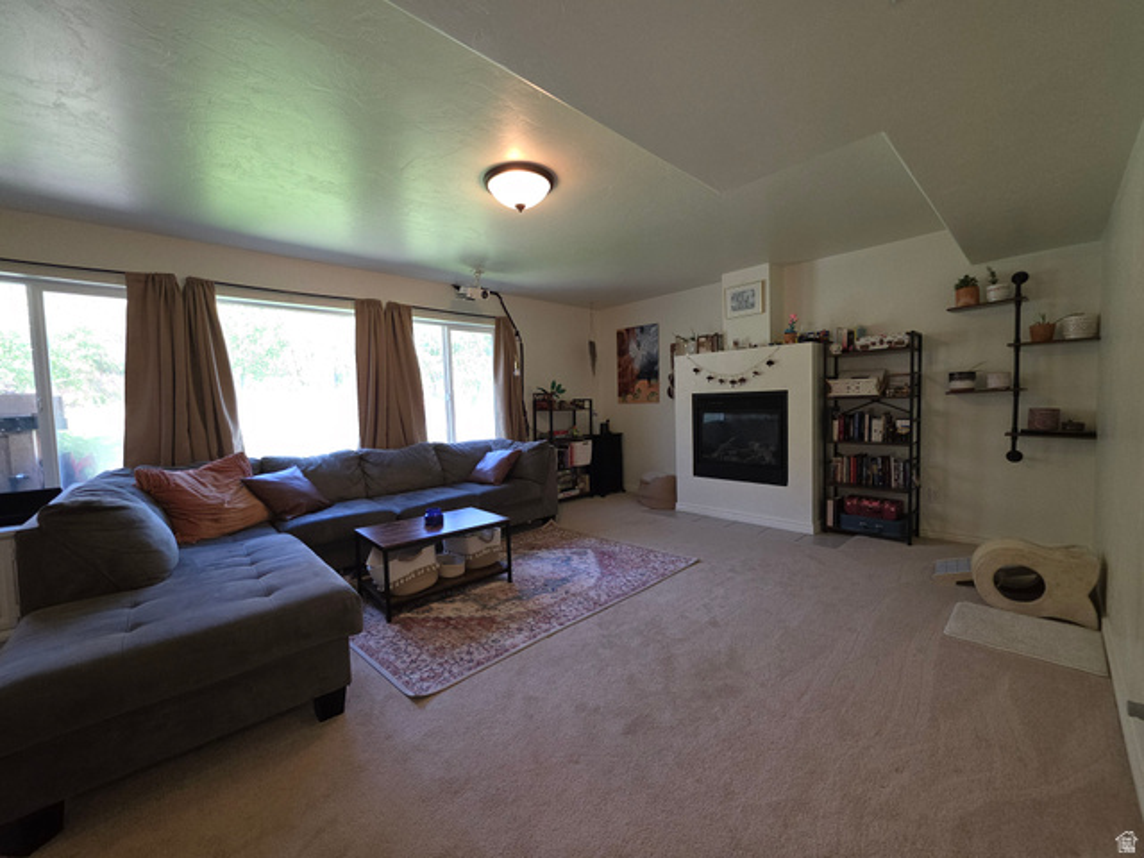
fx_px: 430
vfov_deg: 89.9
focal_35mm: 13
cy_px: 429
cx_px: 572
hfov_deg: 106.2
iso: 80
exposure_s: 1/60
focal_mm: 2.2
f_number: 1.9
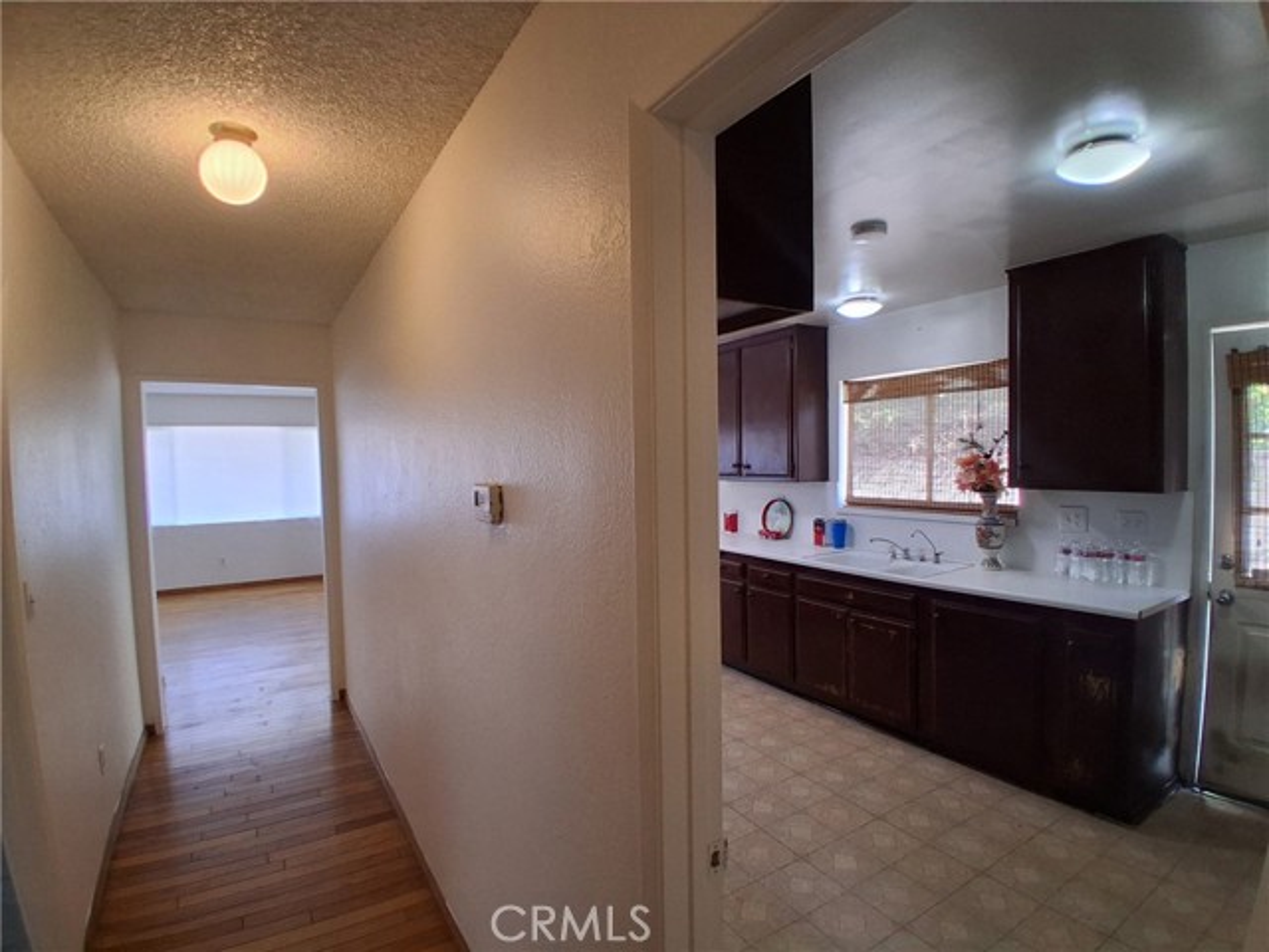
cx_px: 634
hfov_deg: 91.0
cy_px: 476
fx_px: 623
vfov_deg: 74.7
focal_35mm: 17
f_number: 2.2
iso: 160
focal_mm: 1.4
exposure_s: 1/60
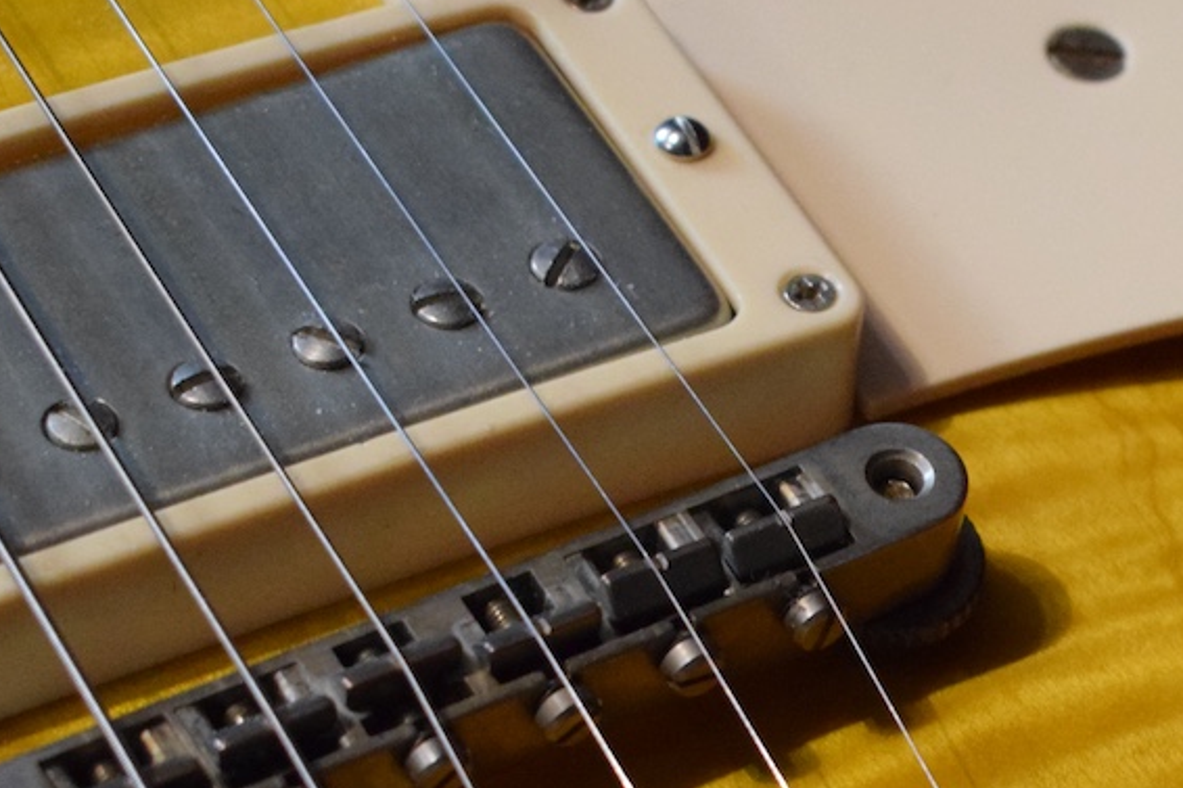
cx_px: 1336
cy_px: 1007
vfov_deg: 8.9
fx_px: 4960
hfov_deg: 13.3
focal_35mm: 151
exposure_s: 1/60
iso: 3600
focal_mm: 38
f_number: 4.8
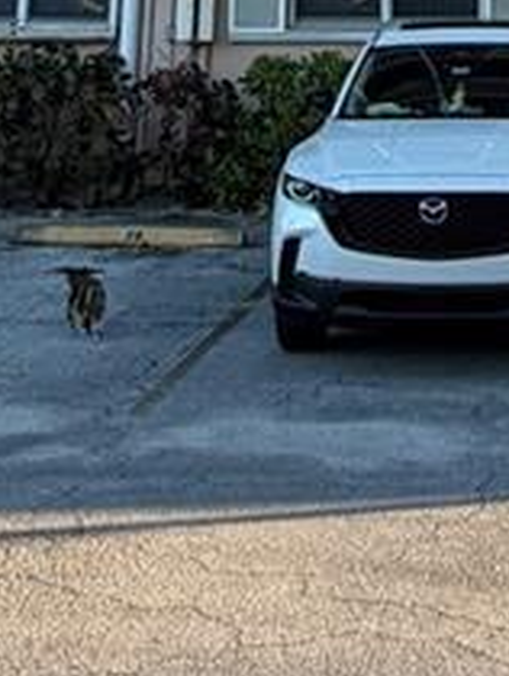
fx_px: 1565
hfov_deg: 18.3
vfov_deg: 18.0
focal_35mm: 80
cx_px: 399
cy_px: -624
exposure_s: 1/357
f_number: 2.2
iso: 50
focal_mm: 2.22
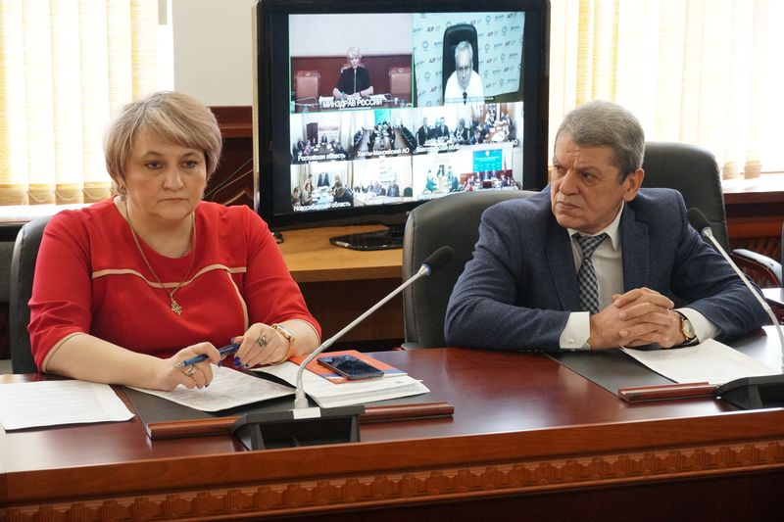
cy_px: 261
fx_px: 1535
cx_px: 392
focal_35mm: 70
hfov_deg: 28.7
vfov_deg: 19.3
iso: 4000
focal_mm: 47
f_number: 5
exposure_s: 1/100
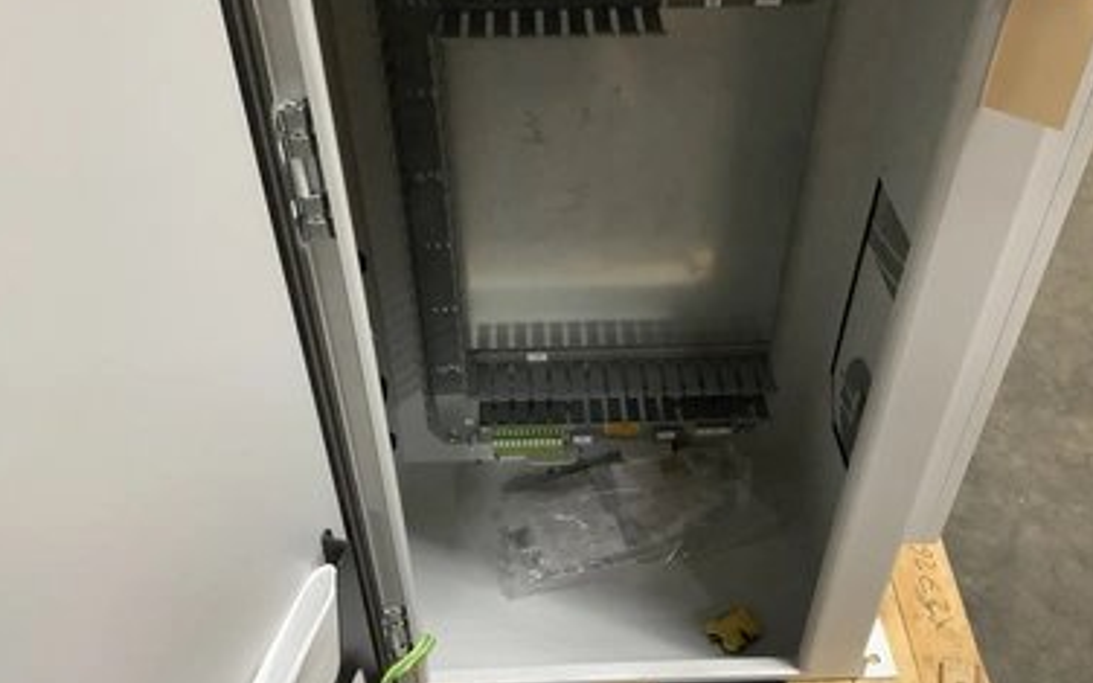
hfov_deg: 55.3
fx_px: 1043
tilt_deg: -45.4
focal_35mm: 35
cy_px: 404
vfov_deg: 36.2
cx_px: 567
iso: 500
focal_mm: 3.3
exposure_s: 1/30
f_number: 2.4
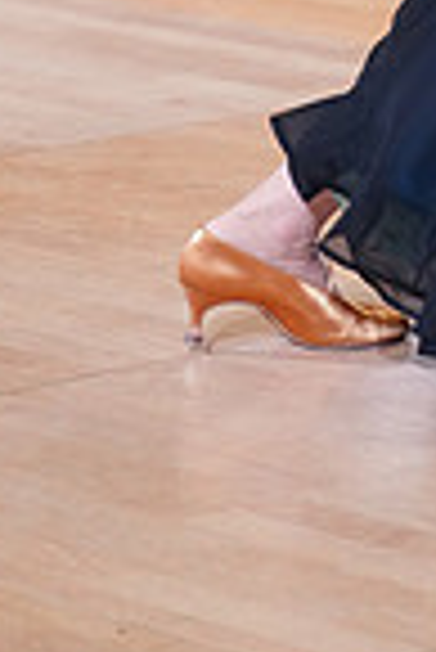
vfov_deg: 6.5
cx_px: 766
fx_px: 5636
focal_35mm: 311
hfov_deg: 4.4
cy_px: -459
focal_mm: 78
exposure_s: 1/400
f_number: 2.8
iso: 2000
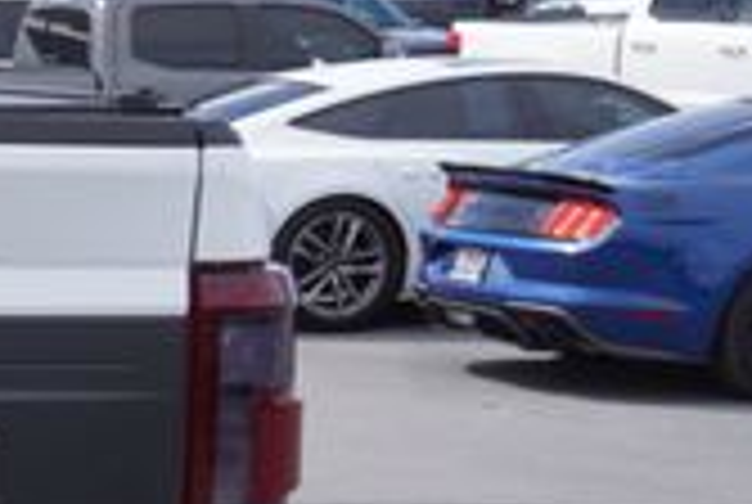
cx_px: -635
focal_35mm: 132
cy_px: 518
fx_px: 2760
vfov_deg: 10.3
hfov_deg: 13.7
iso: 100
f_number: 7.1
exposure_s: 1/200
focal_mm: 23
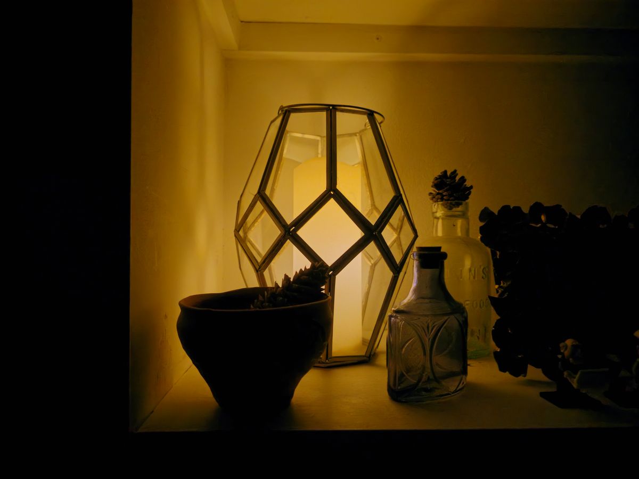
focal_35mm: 23
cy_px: 240
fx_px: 425
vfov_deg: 58.9
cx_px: 320
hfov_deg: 73.9
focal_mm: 6.3
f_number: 1.7
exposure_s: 1/10
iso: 1000
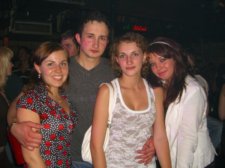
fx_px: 247
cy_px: 84
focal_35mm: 38
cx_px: 112
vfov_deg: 37.7
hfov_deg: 49.0
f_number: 2.8
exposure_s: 1/60
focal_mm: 7.9
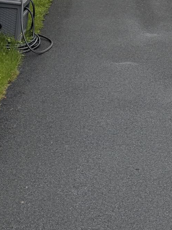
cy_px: -67
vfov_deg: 23.9
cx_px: 85
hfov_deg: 20.4
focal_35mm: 72
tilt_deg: -2.8
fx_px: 477
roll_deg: +1.6
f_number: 1.78
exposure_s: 1/3425
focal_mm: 6.76
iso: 80
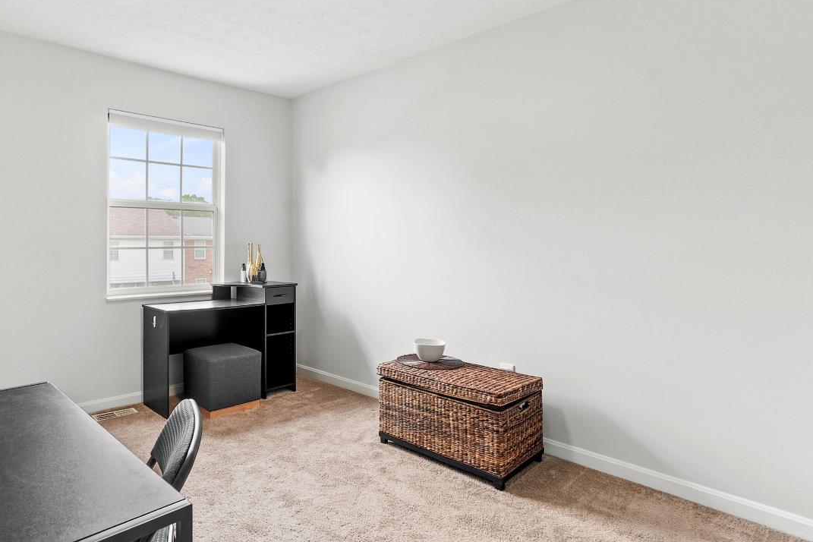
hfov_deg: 80.1
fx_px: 474
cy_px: 241
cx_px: 320
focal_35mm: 21
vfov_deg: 59.3
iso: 250
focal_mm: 10
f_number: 10
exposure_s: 1/13
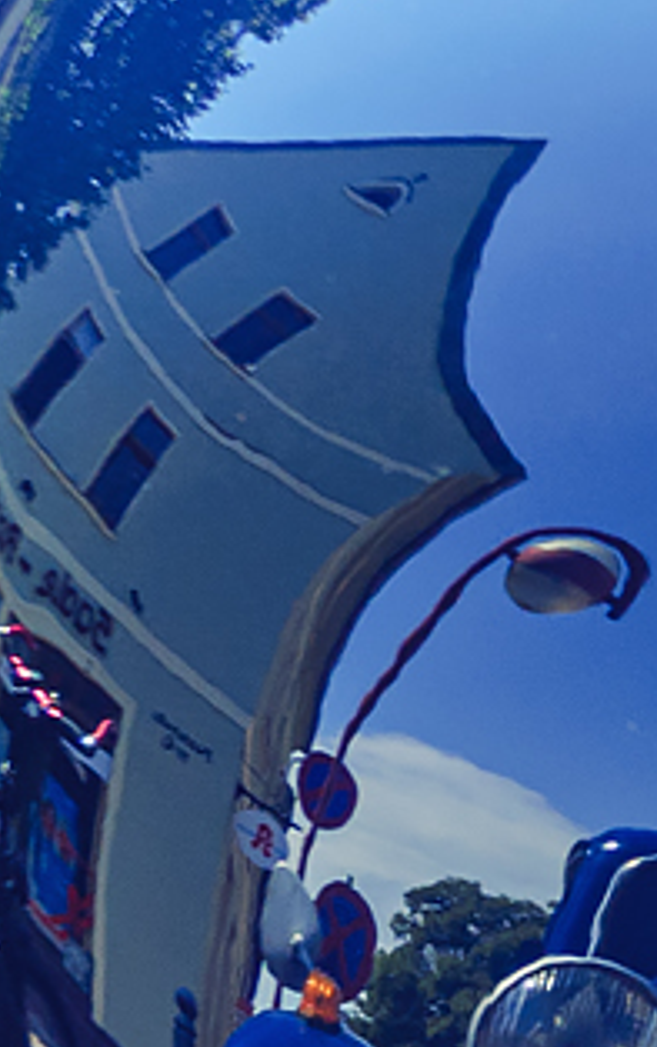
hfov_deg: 3.7
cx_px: 1984
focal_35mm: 350
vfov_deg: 6.0
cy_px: 1054
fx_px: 10000
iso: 200
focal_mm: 60
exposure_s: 1/180
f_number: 5.6
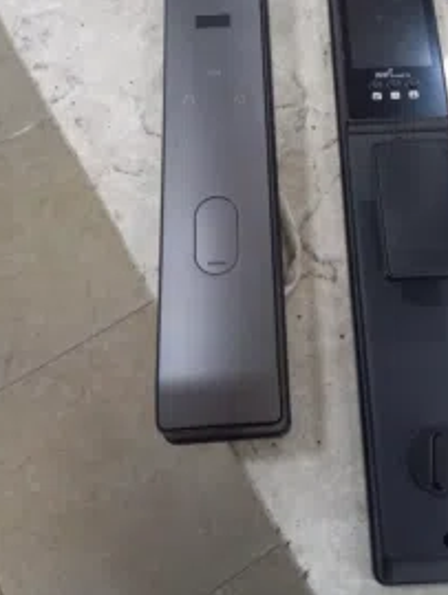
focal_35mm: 37
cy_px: 192
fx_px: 637
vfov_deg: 49.1
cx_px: 300
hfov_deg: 38.3
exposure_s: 1/50
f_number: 1.8
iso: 125
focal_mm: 4.65
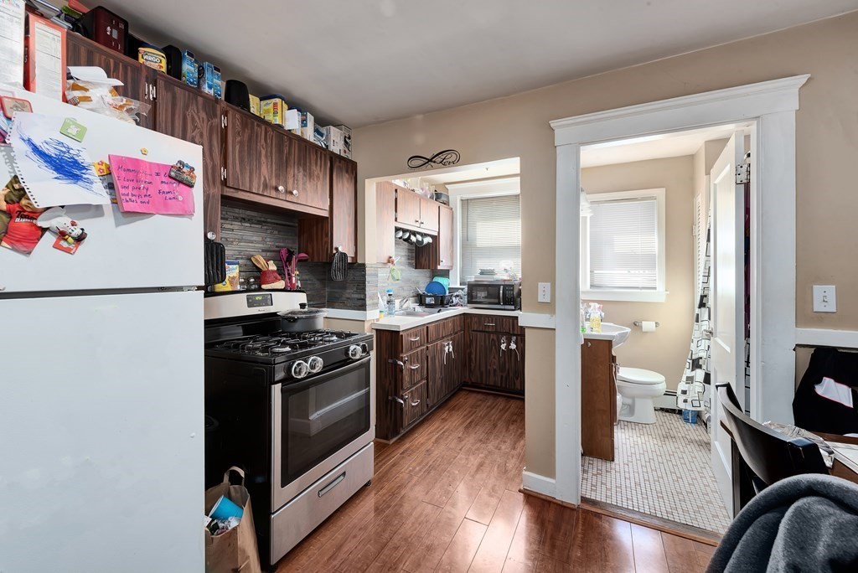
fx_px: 334
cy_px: 286
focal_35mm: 14
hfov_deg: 104.2
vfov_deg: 81.3
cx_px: 429
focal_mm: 14
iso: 320
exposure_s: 1/5
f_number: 13
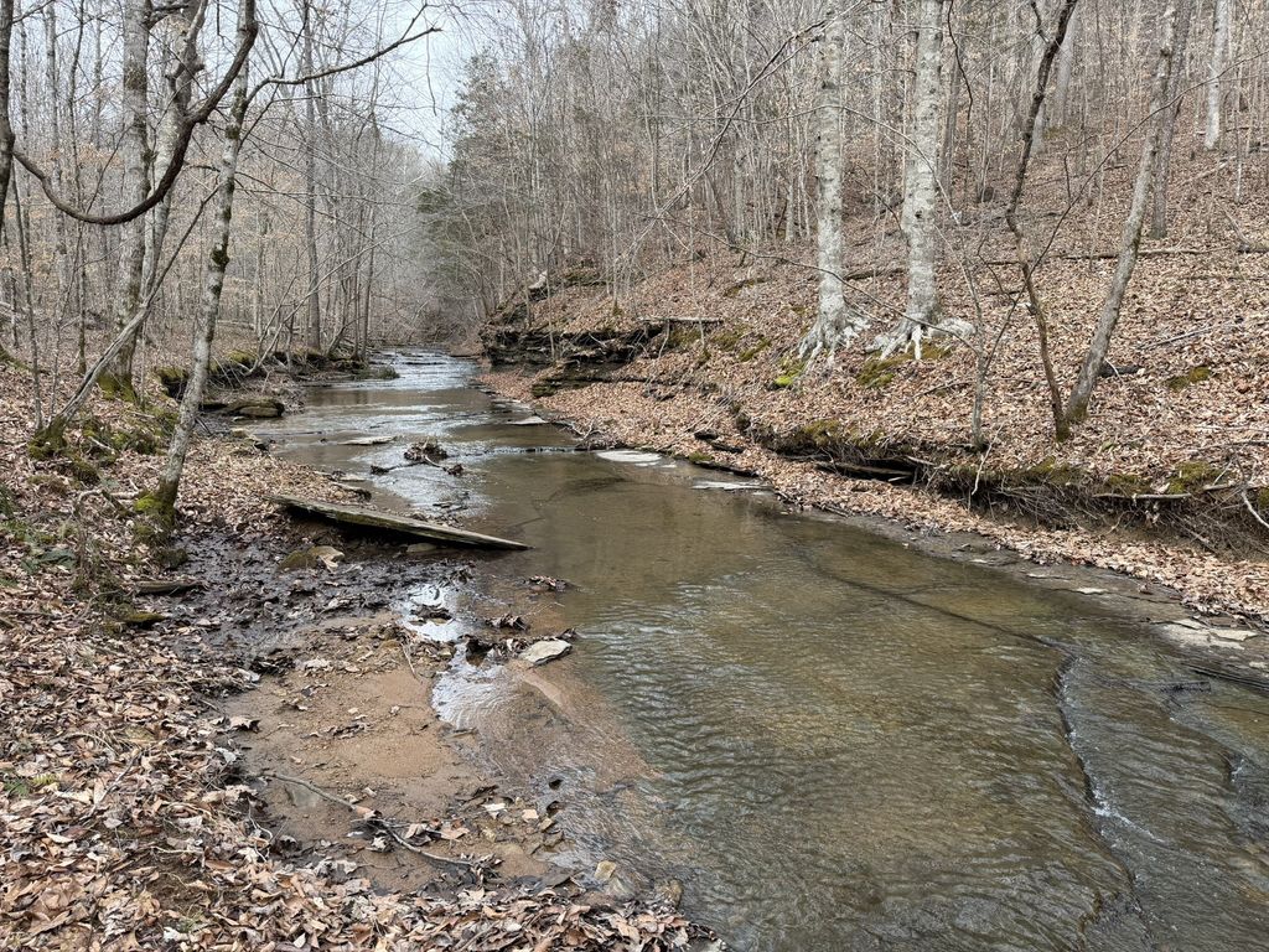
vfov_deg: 56.8
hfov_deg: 71.6
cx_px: 634
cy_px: 476
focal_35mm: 24
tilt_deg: -8.4
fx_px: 880
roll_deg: -0.2
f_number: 1.78
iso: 100
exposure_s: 1/1060
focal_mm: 6.76
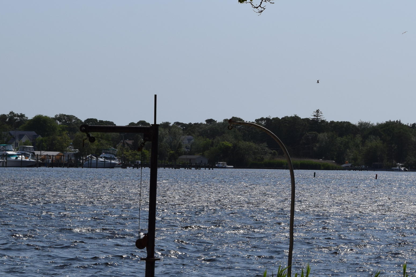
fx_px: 1837
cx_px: 380
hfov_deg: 12.8
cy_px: 96
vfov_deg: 8.6
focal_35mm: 159
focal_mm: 55
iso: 200
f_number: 13
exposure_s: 1/640
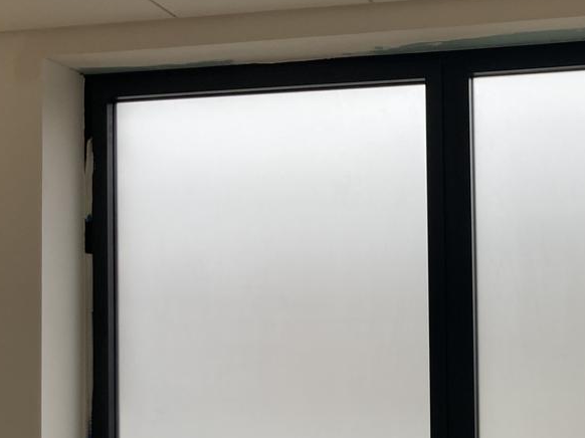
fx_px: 1216
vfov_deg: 20.1
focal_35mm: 72
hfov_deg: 26.1
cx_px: 532
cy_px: 389
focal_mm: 3.99
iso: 20
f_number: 1.8
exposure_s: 1/152
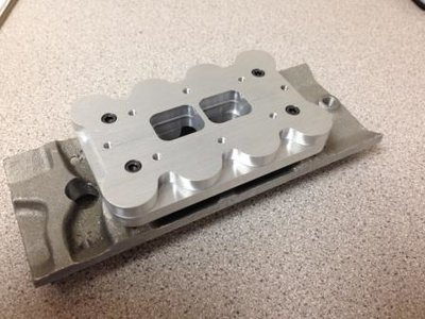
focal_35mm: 33
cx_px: 212
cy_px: 160
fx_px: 405
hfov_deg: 55.4
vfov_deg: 42.9
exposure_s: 1/20
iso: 80
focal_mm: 4.12
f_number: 2.4
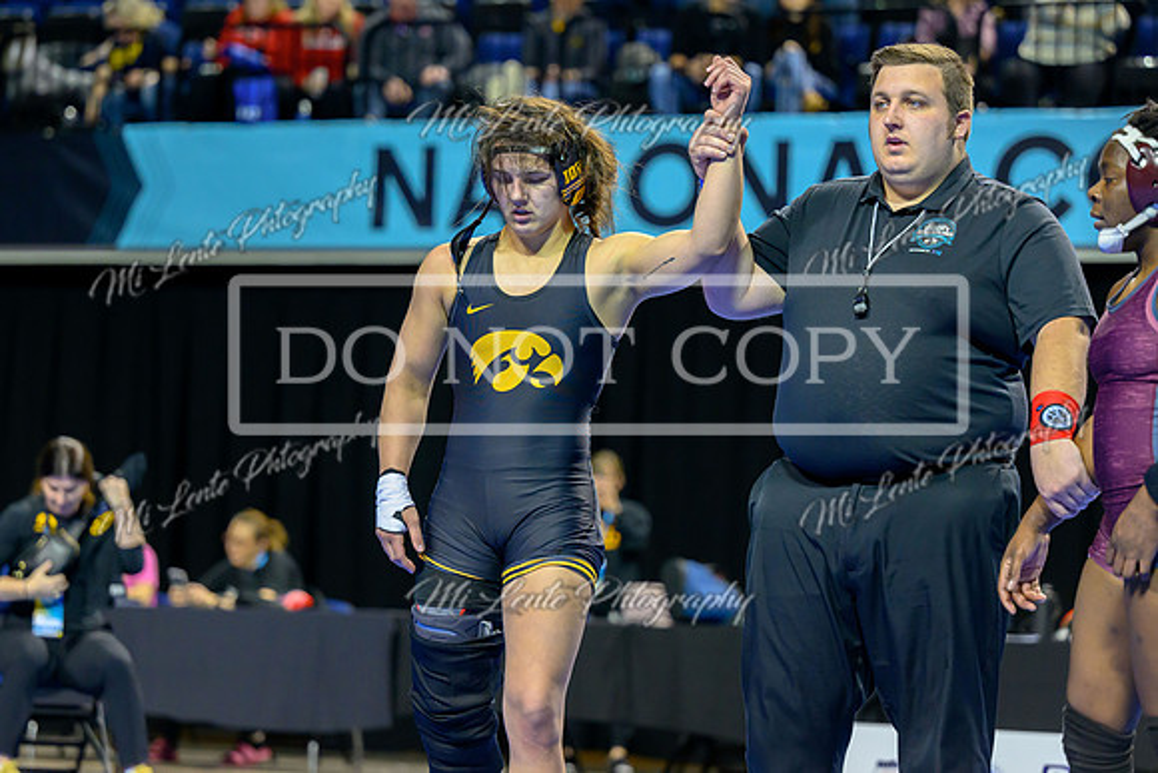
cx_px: 522
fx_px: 4561
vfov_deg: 9.7
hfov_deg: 14.5
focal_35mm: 142
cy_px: 323
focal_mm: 115
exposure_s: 1/800
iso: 3200
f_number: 2.8
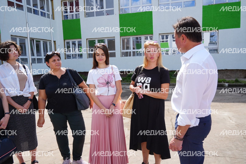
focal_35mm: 29
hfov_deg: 63.6
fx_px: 198
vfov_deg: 45.0
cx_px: 123
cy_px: 82
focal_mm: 29
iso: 640
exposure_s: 1/1000
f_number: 8
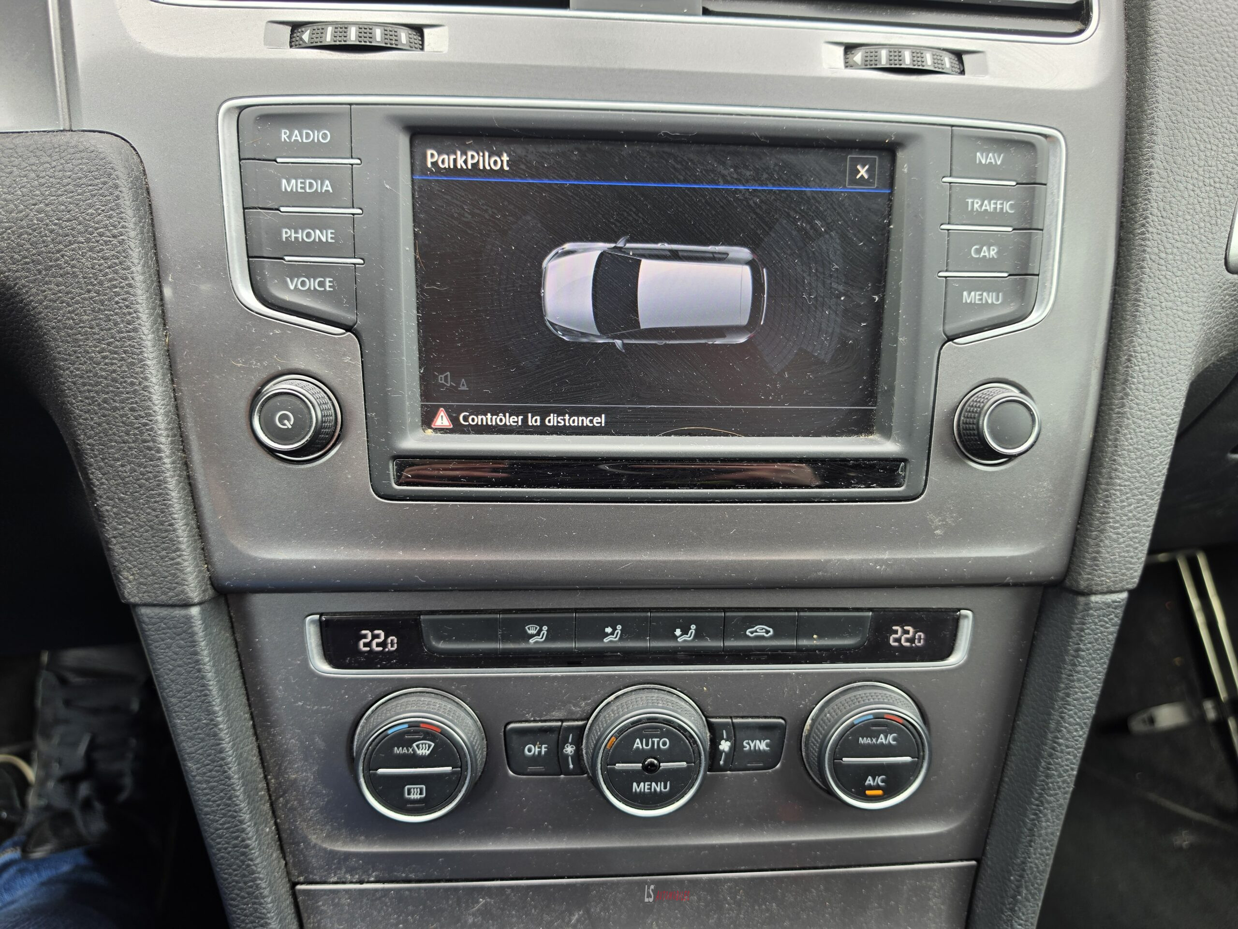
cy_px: 464
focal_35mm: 23
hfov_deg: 73.9
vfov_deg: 58.9
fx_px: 823
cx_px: 619
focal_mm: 6.5
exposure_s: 1/59.4
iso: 12
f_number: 1.4
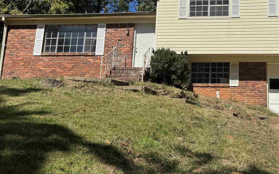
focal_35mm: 44
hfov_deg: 44.1
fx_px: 335
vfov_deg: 29.0
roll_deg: -2.0
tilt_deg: +13.3
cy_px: 60
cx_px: 200
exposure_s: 1/7937
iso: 80
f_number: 1.78
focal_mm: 6.76
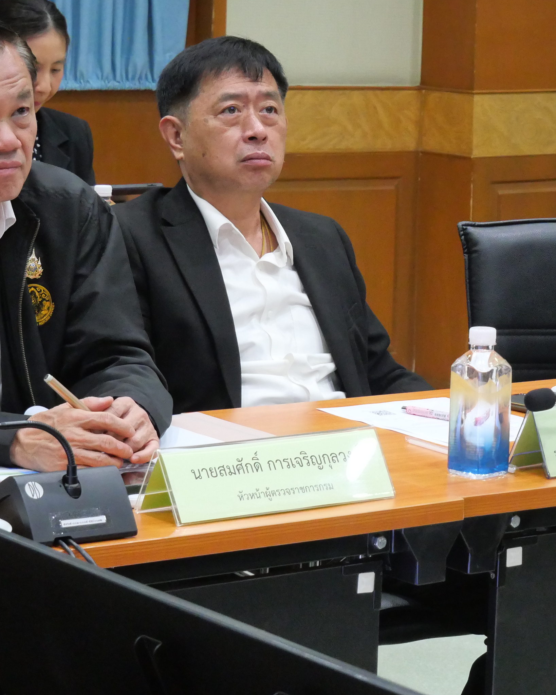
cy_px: 278
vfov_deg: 15.3
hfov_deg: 12.2
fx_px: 2591
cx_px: 326
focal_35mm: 126
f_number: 5.3
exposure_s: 1/80
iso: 3200
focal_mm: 36
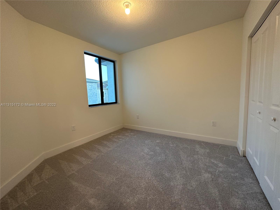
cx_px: 140
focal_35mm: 14
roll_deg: +2.3
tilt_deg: -6.1
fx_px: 113
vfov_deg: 85.7
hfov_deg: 102.1
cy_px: 105
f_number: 2.2
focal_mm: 2.22
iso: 160
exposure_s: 1/60
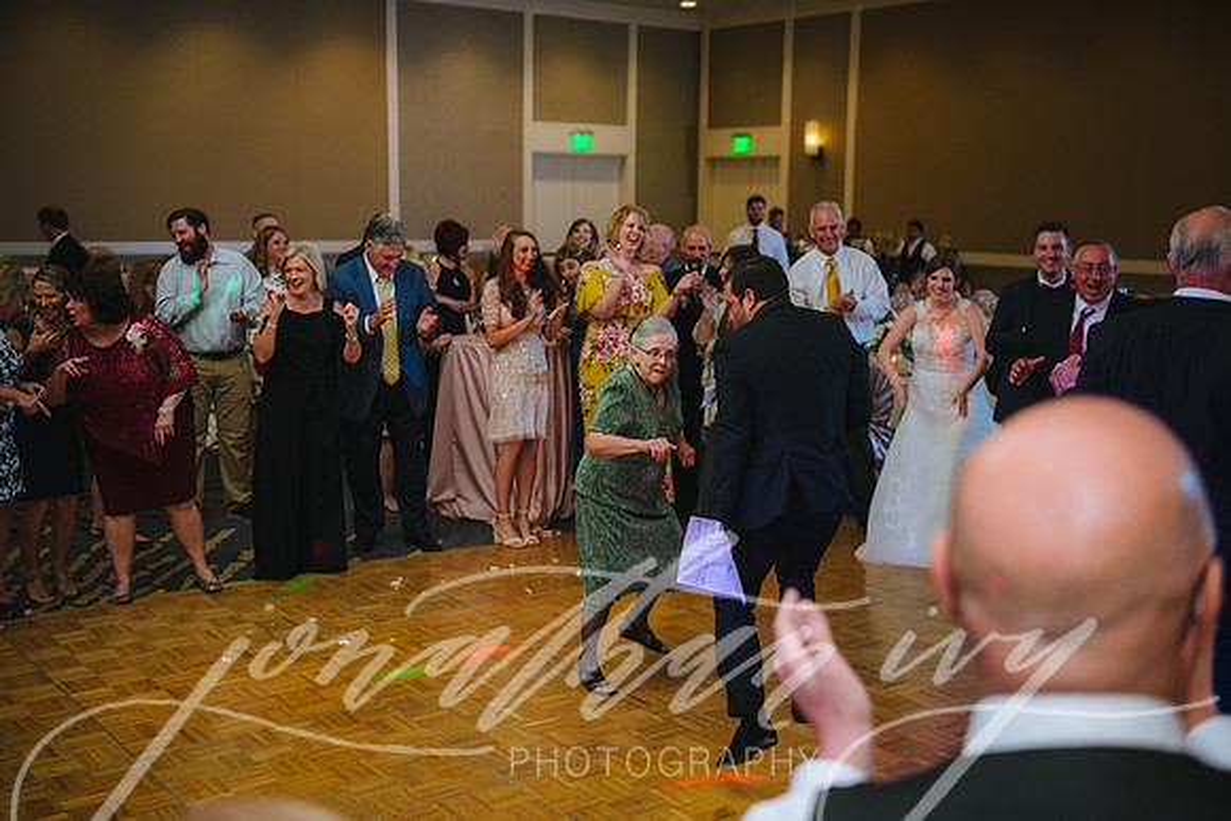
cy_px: 410
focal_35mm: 44
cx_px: 616
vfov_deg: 30.5
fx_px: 1505
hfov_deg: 44.5
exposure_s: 1/80
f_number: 2.8
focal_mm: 44
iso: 1250
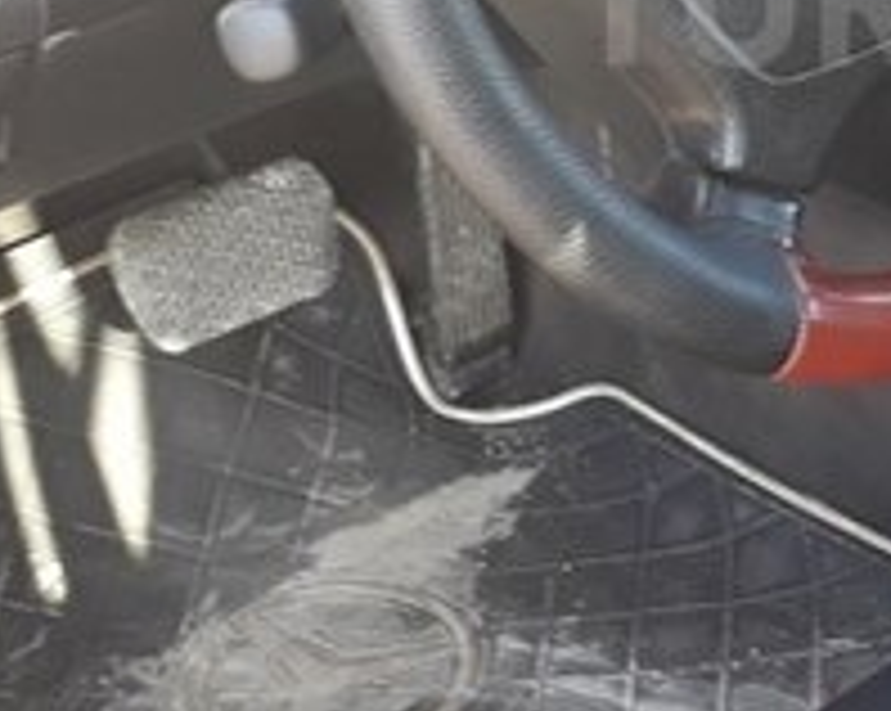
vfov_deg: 17.0
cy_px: -2
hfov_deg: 20.5
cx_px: 1030
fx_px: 2318
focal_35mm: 88
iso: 64
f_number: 1.9
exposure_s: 1/50
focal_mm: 3.6
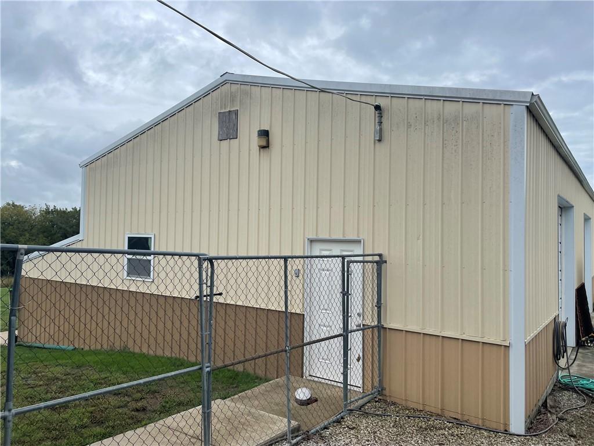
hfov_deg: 67.3
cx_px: 297
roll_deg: -0.5
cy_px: 223
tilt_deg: +2.2
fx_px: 446
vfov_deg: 53.1
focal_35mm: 26
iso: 32
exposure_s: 1/2257
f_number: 1.6
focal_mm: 4.2
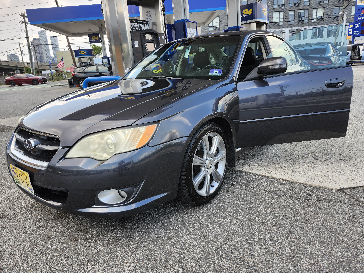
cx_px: 182
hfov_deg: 73.9
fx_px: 242
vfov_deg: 58.9
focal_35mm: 23
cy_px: 136
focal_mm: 5.54
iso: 25
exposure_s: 1/247
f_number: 1.8
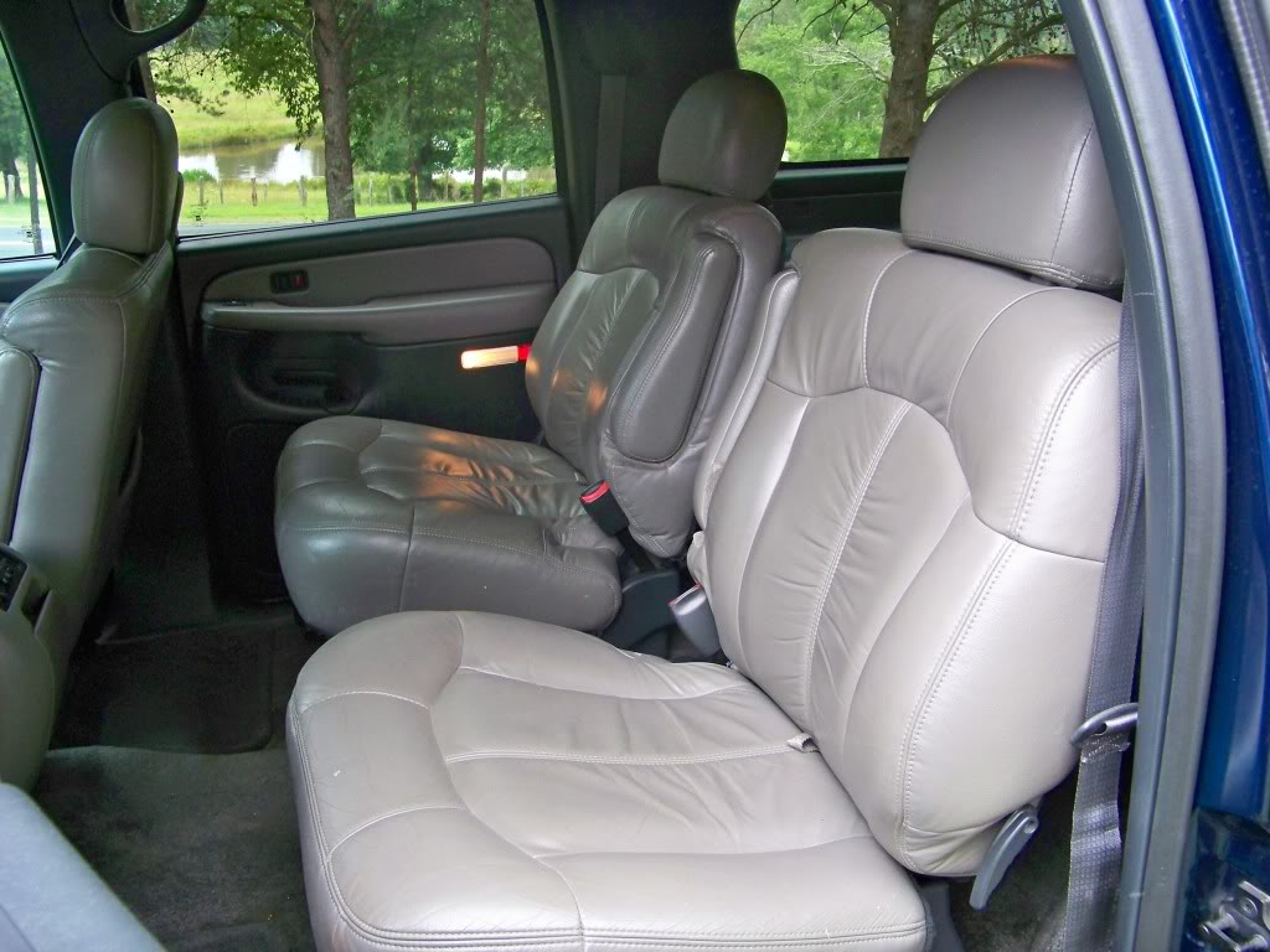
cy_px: 476
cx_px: 635
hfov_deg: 55.4
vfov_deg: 42.9
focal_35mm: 33
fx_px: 1211
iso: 250
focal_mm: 5.85
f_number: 2.8
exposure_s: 1/125
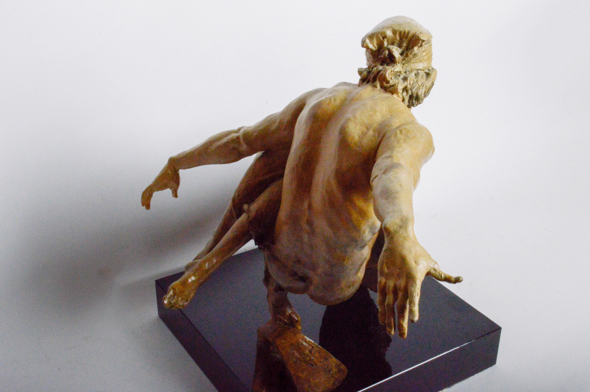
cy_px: 196
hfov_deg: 41.1
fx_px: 786
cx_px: 295
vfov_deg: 28.0
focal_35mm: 48
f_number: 29
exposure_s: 1/125
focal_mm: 32
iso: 1600
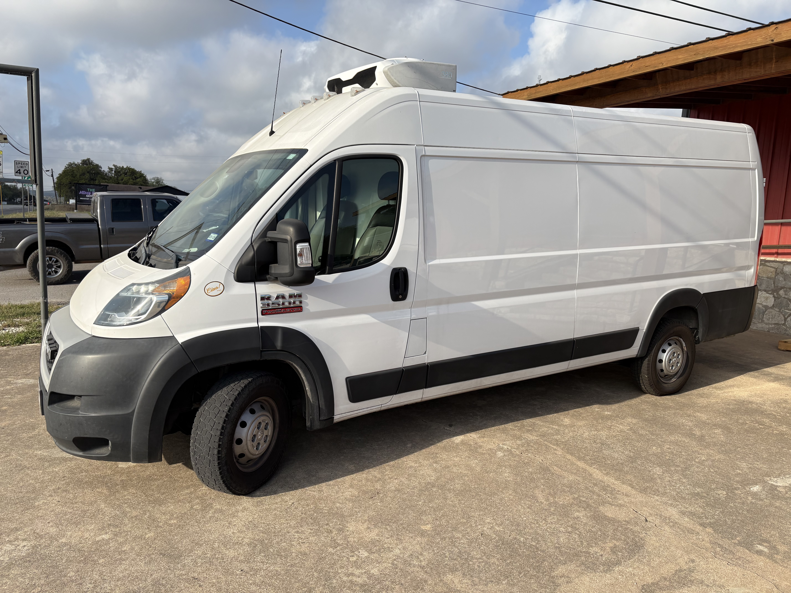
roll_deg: -3.4
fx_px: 594
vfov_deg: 53.1
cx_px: 396
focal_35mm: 26
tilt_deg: -6.3
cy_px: 296
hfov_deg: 67.3
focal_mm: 5.96
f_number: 1.6
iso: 50
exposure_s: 1/2865
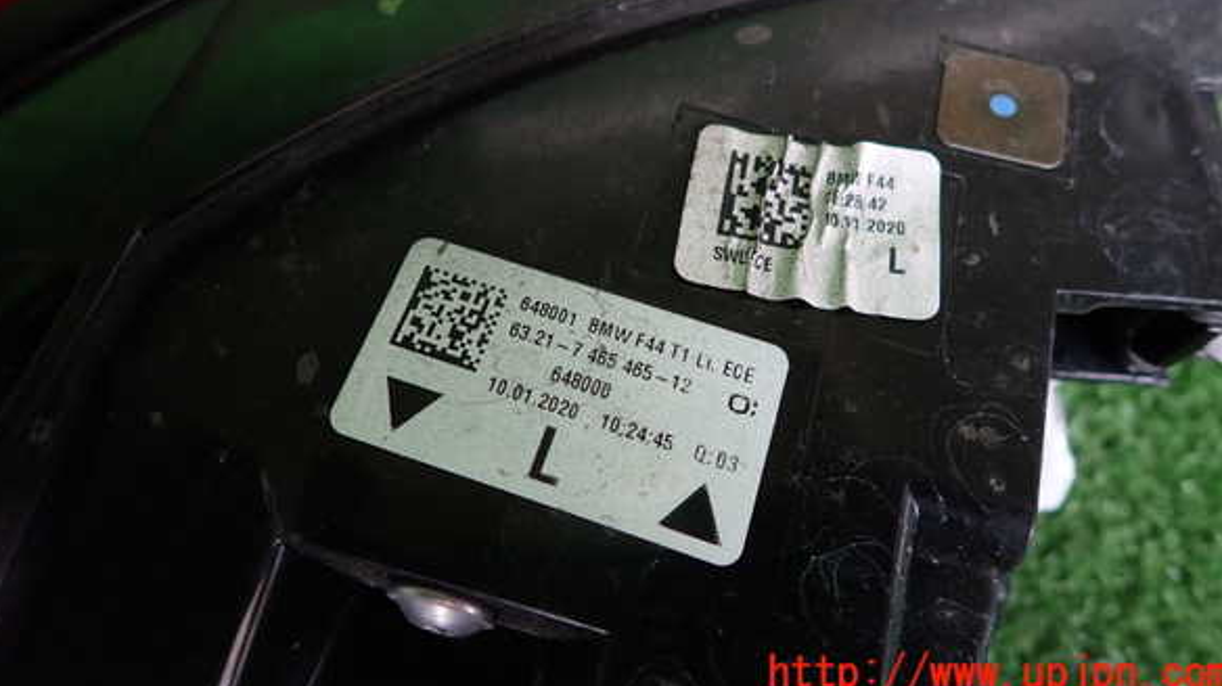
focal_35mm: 28
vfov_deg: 40.9
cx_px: 613
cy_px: 230
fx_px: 907
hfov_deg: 67.9
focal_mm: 4.5
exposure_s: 1/50
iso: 200
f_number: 2
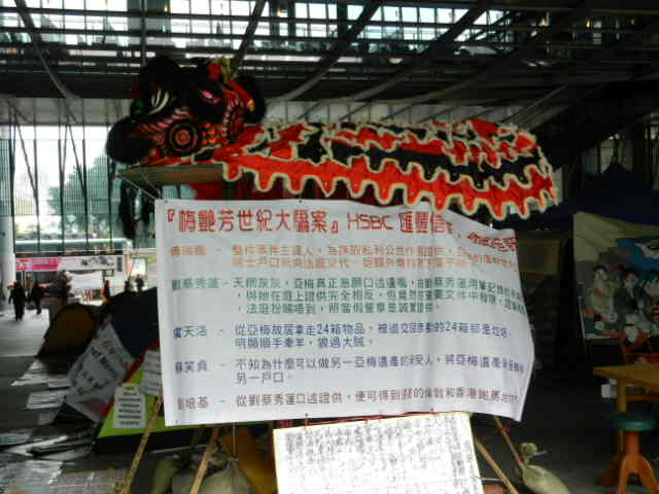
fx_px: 723
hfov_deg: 49.0
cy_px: 247
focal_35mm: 38
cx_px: 330
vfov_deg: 37.7
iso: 160
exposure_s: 1/80
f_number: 4
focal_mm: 6.9
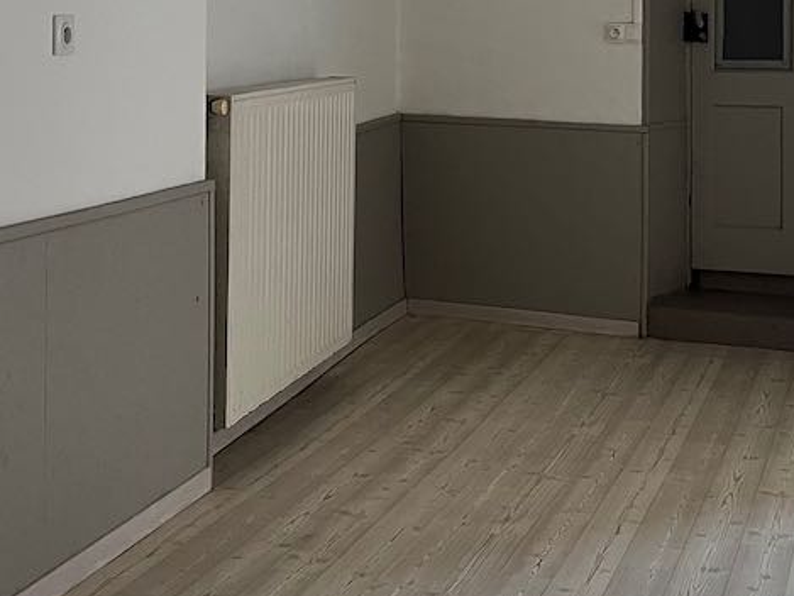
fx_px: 1629
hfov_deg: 27.4
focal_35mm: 71
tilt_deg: -1.6
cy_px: 52
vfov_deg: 20.3
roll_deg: +0.3
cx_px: 433
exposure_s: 1/76
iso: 125
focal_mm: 5.1
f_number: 1.6
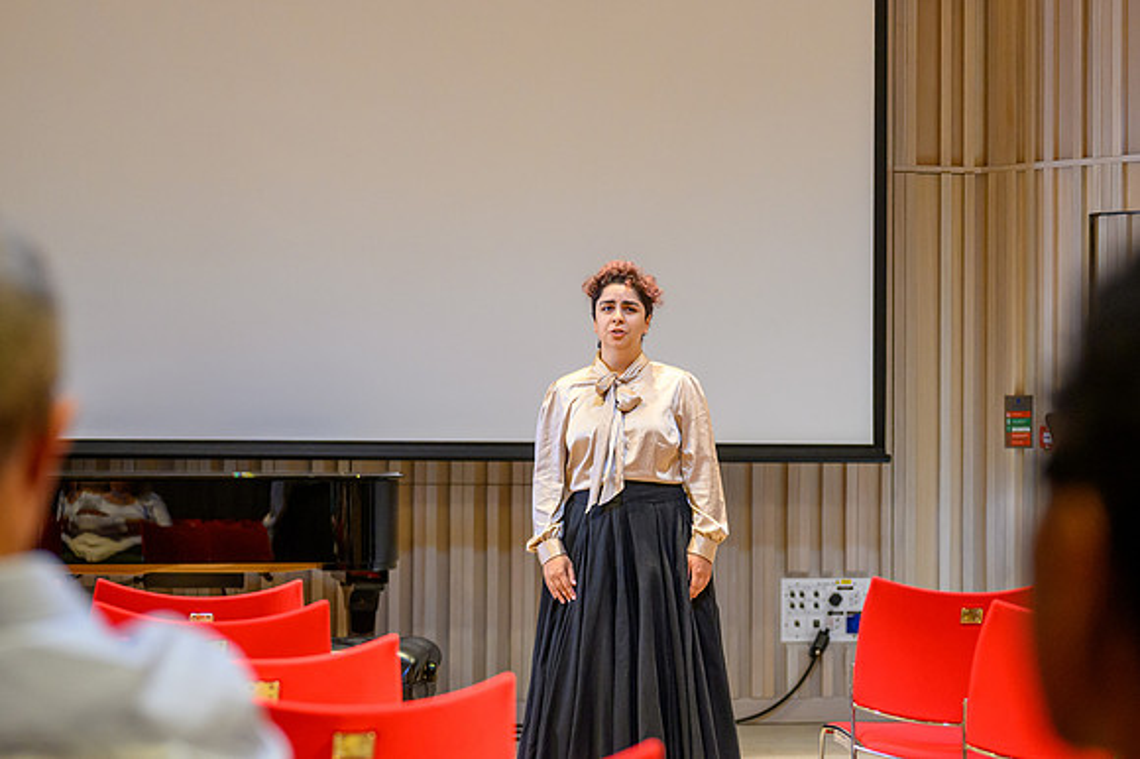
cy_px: 380
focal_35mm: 93
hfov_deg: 21.9
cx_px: 570
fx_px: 2940
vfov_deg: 14.7
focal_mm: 61
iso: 1800
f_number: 2.4
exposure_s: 1/320
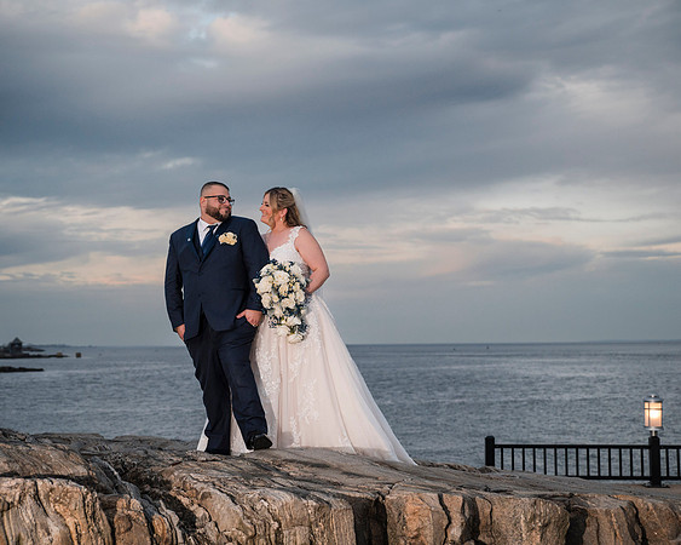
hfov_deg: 34.4
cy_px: 272
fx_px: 1100
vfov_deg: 27.8
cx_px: 340
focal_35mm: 55
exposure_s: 1/1250
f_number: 3.2
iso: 1250
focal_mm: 48
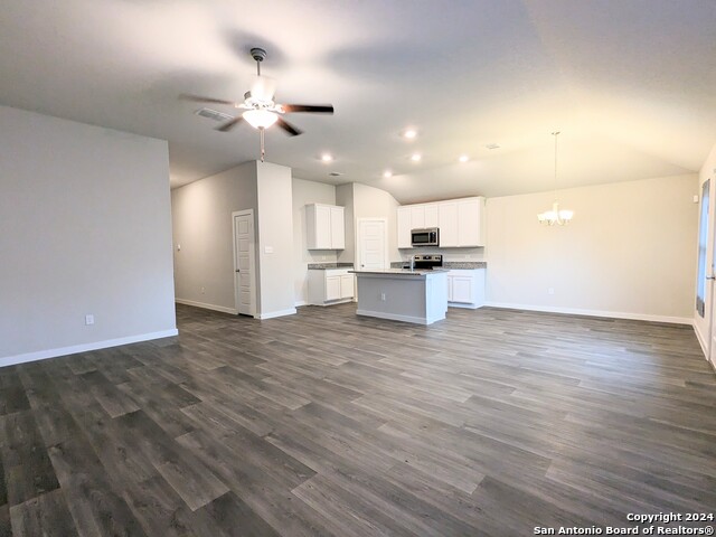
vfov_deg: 78.1
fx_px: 331
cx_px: 358
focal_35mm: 16
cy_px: 268
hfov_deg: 94.5
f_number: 2.2
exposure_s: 1/60
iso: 185
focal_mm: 2.35
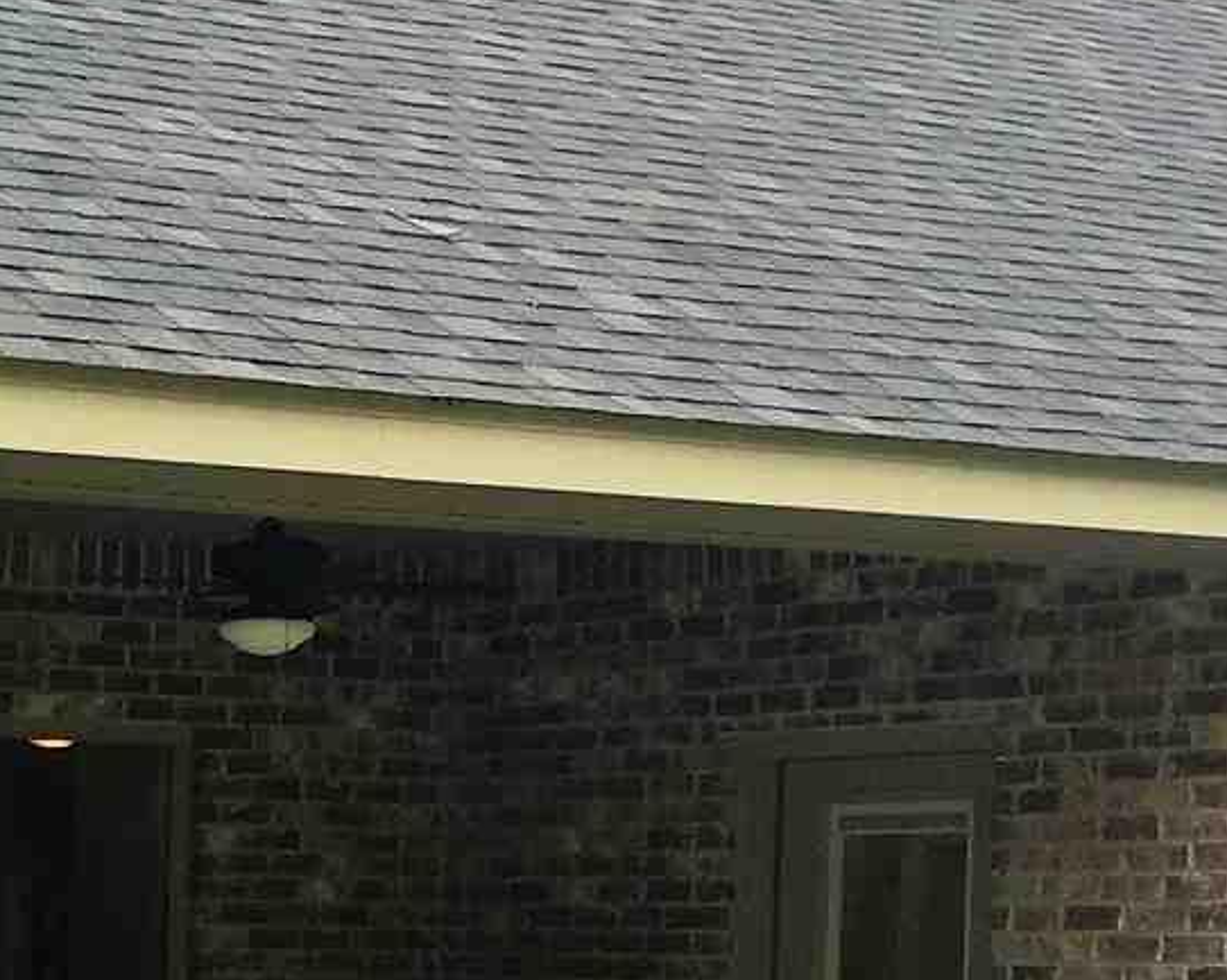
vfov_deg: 14.1
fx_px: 3884
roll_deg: -1.2
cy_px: 1057
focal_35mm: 107
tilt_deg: -0.8
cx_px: -530
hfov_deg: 16.6
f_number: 2.2
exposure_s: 1/334
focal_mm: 4.15
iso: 25
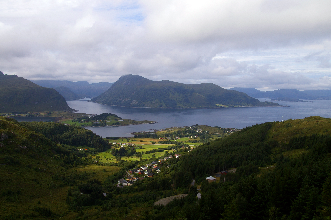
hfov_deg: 55.1
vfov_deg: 38.3
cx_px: 166
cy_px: 110
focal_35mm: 34
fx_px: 317
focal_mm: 23
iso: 200
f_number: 11
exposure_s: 1/250
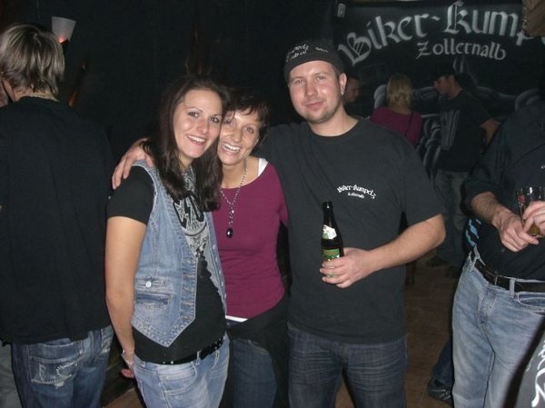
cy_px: 204
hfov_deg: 49.0
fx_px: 598
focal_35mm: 38
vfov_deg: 37.7
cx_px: 272
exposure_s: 1/60
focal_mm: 6.2
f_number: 2.7
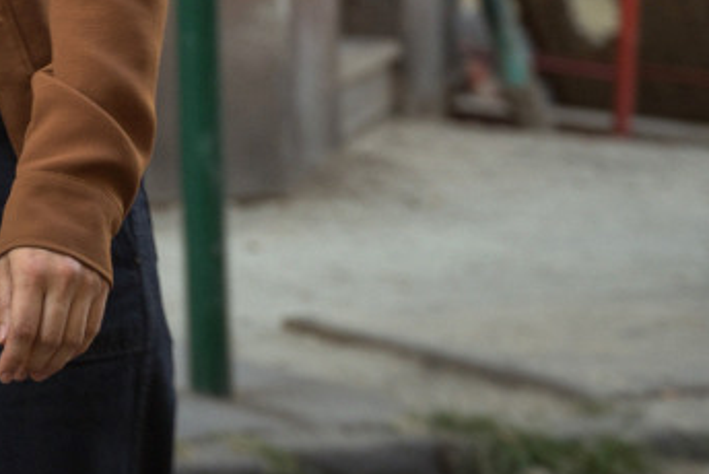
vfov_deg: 3.9
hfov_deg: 5.8
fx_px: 6938
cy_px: -274
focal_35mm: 352
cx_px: -443
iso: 400
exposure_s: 1/200
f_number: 5
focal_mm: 101
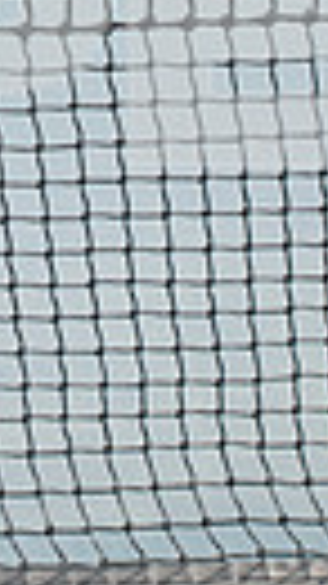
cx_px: -229
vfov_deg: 15.6
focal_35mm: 127
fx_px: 1966
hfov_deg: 9.2
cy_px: -284
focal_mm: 35
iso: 100
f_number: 5.6
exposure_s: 1/320
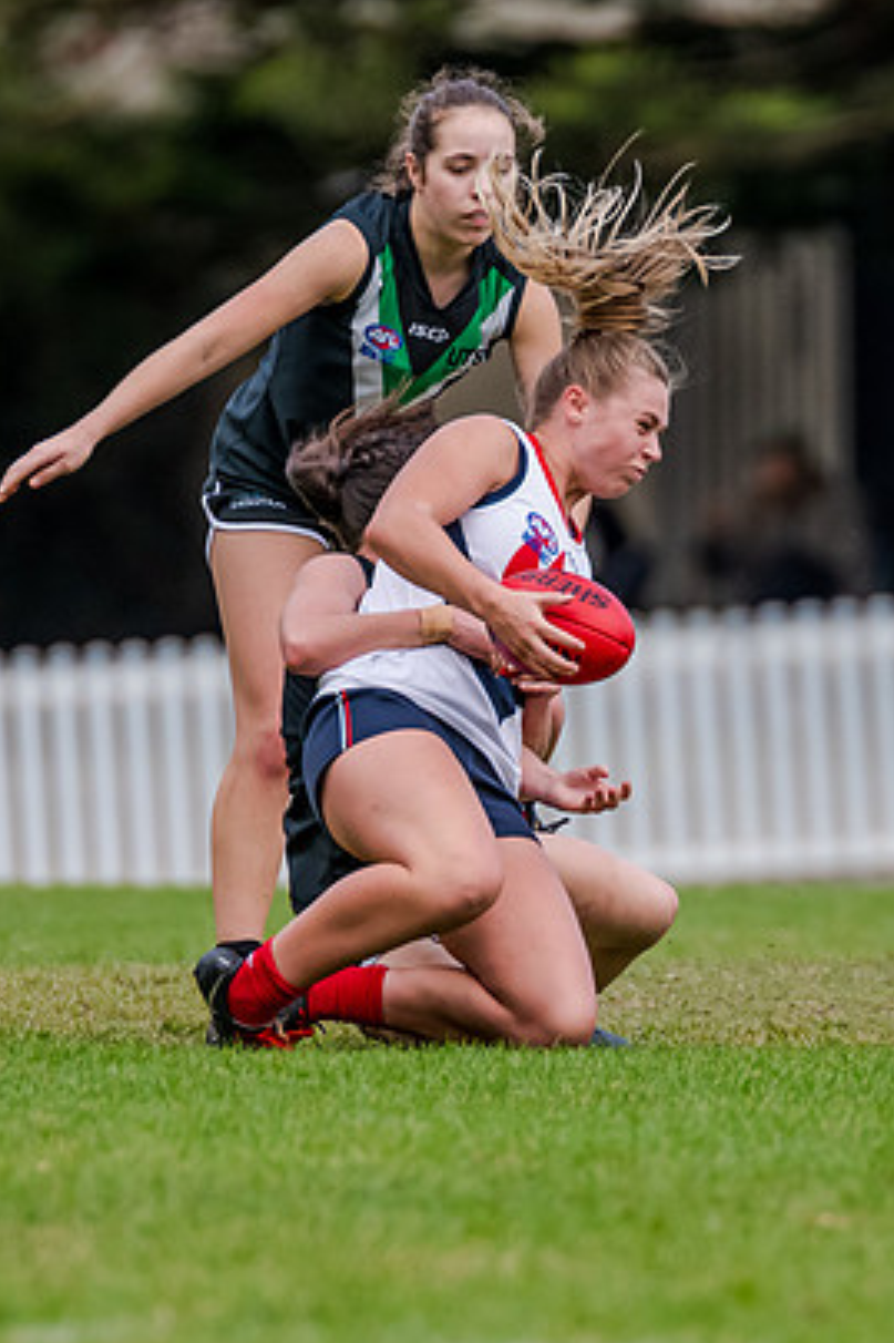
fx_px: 37577
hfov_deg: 1.4
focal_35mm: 1008
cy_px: 680
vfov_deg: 2.0
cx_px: 560
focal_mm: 420
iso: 800
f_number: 4.5
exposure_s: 1/1600
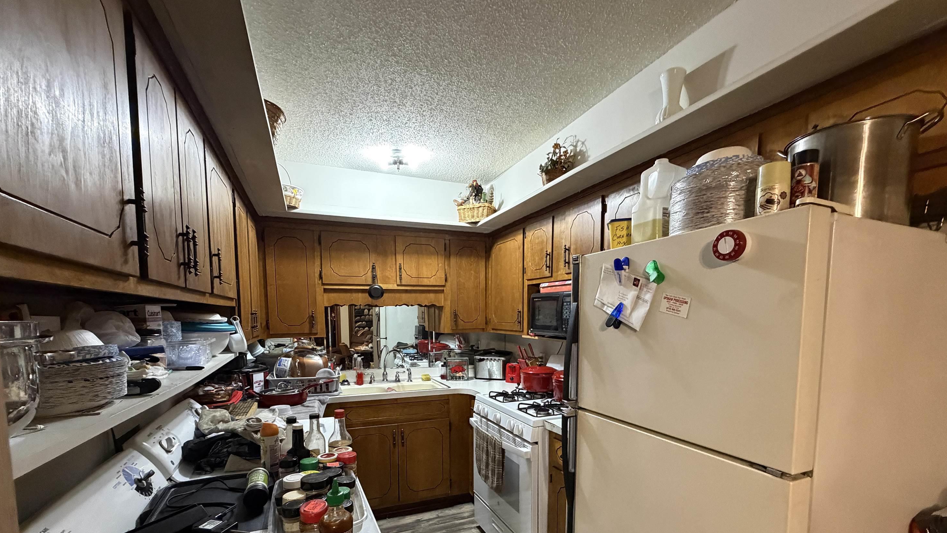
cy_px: 351
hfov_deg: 99.4
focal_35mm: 16
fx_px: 402
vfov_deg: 65.5
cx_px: 479
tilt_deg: -5.3
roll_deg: -0.3
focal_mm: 2.22
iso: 800
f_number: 2.2
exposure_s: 1/60
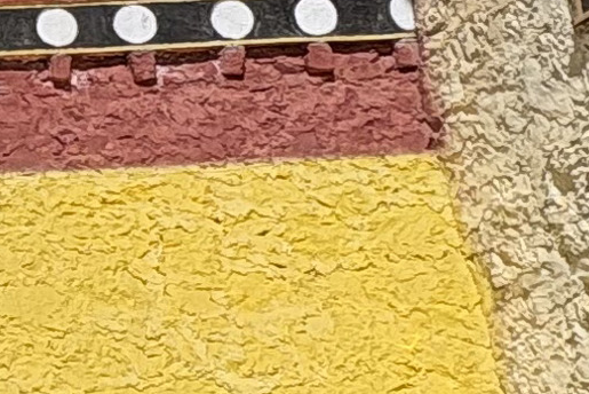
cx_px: -767
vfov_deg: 12.1
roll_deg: +0.9
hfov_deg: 13.7
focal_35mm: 113
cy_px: 152
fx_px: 1850
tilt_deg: +19.9
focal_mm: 2.22
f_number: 2.2
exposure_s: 1/4132
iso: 50
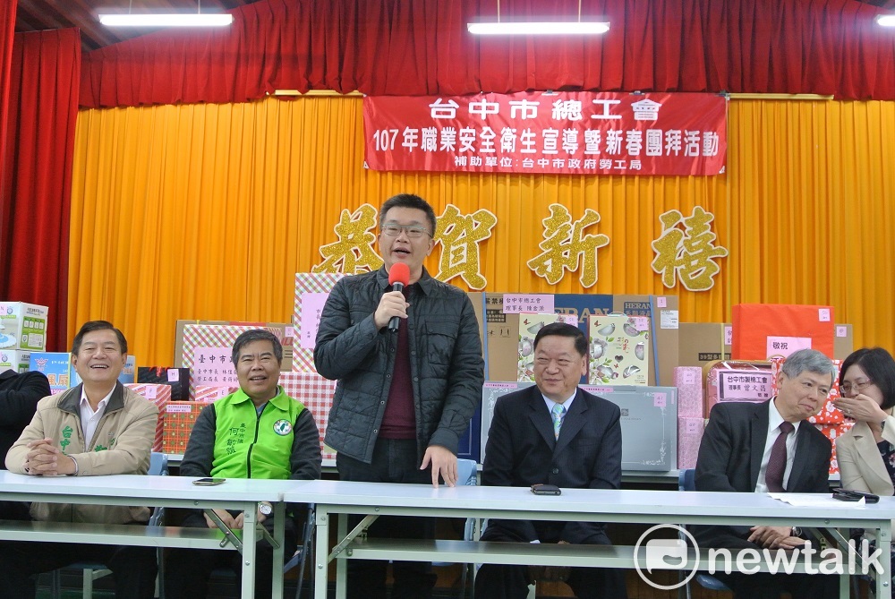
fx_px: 971
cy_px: 300
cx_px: 448
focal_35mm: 39
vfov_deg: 34.3
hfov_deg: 49.5
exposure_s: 1/30
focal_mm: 14.5
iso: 720
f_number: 4
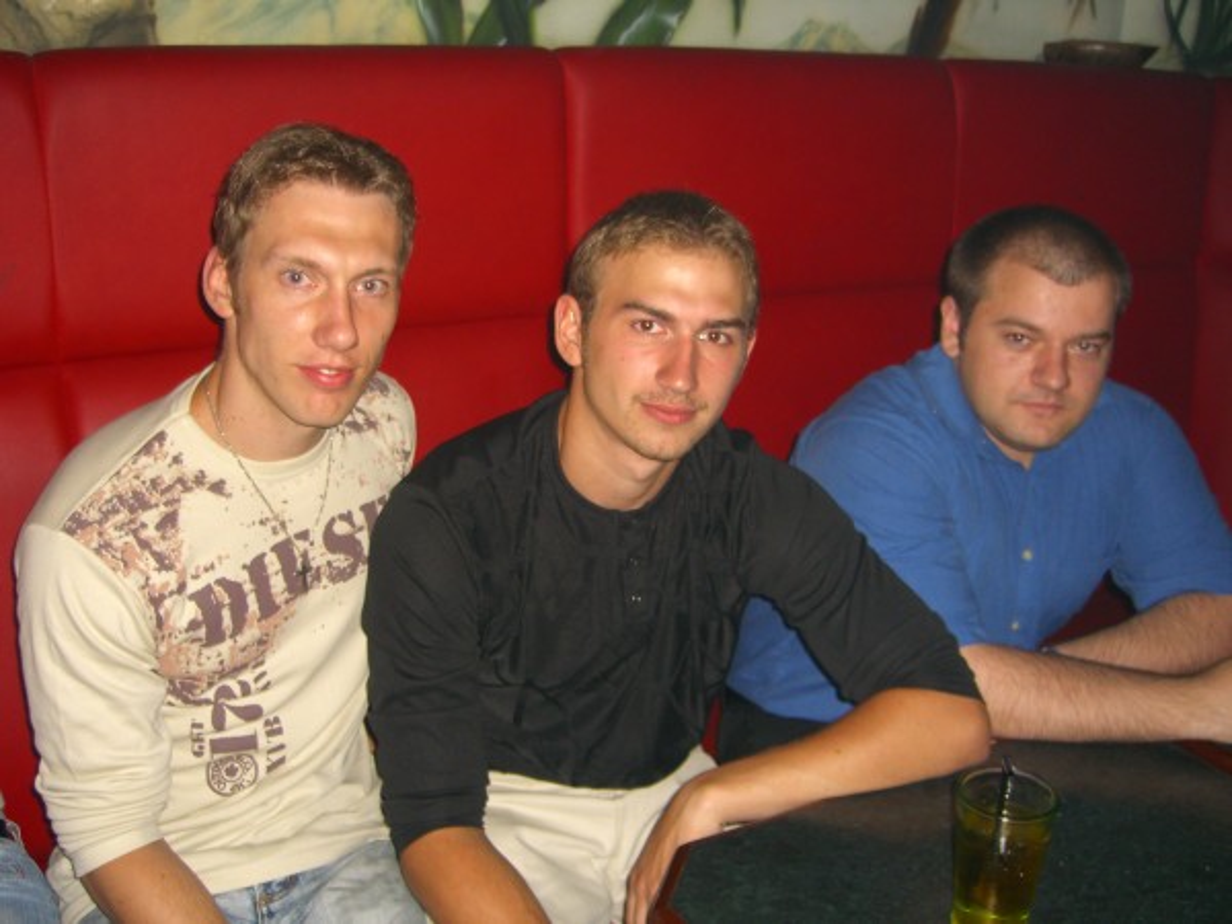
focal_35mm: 38
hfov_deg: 49.0
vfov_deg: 37.7
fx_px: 1352
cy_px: 462
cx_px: 616
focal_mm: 7.9
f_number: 2.8
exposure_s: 1/60
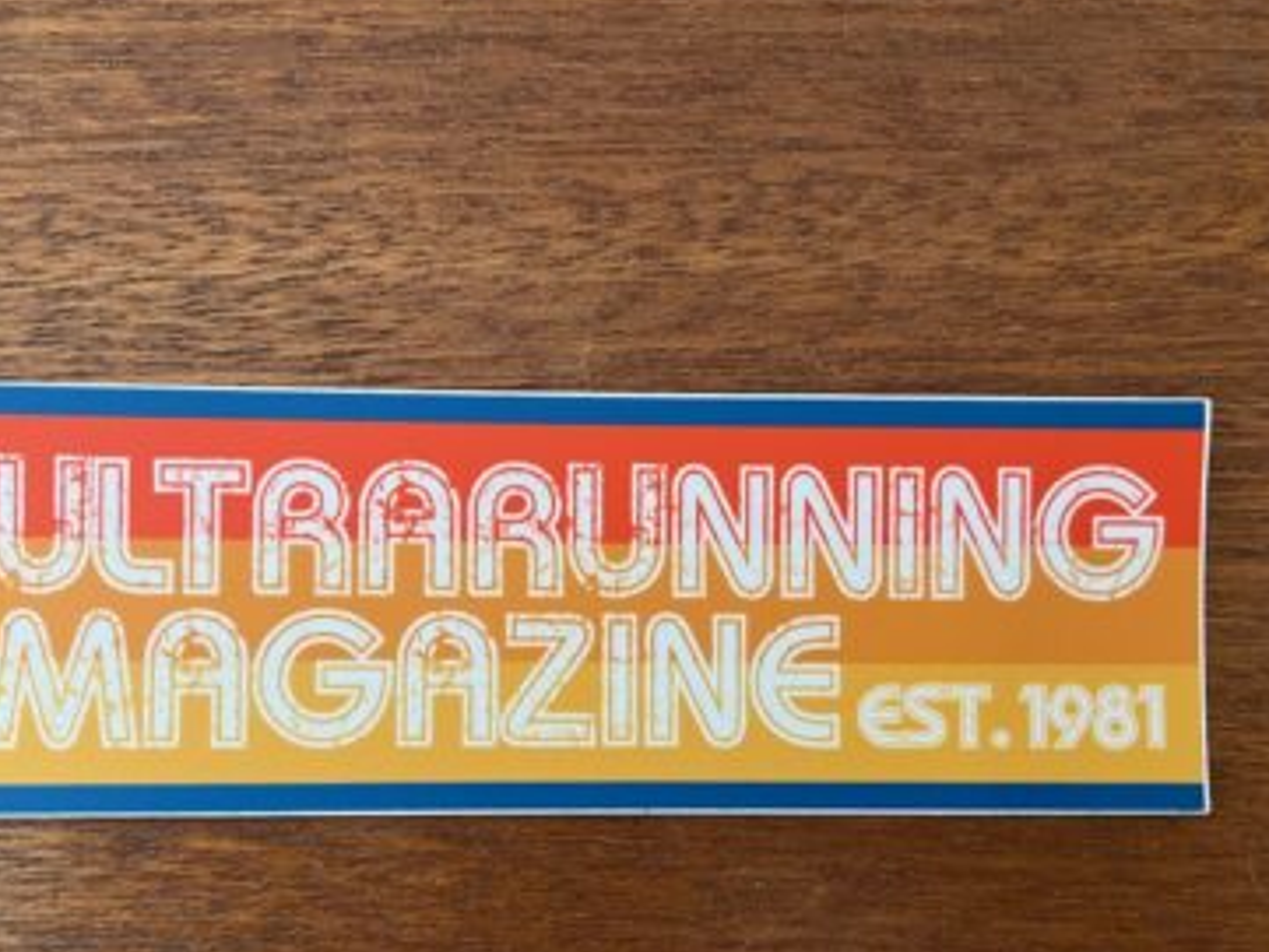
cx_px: 584
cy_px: 613
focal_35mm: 36
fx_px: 1320
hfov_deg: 51.3
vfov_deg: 39.3
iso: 125
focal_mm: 5.1
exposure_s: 1/60
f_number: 1.6
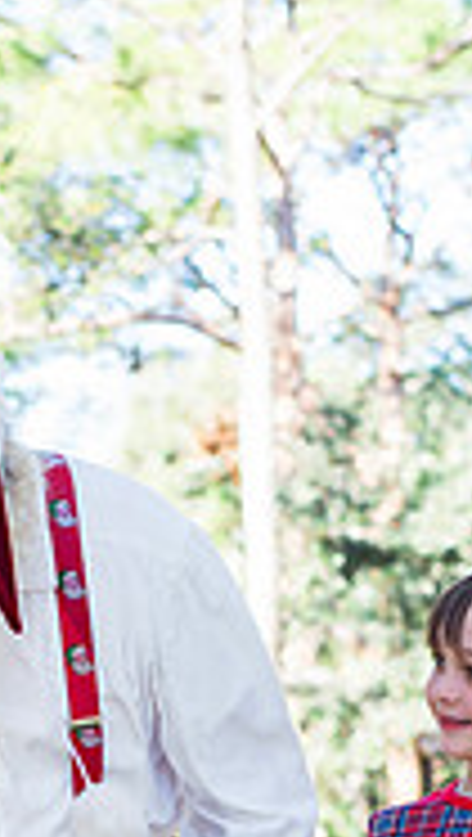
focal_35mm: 190
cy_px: 922
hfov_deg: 6.4
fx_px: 4216
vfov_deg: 11.2
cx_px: 120
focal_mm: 50
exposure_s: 1/125
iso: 125
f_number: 4.5
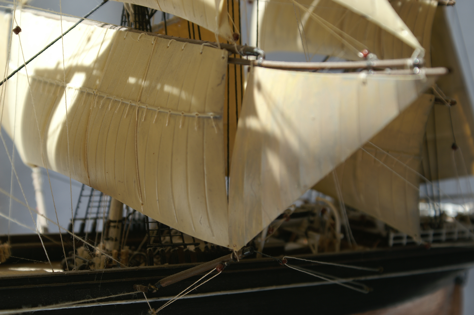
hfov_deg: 22.6
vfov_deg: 15.2
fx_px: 1184
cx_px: 237
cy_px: 158
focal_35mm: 90
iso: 100
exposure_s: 1/125
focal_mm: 60
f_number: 7.1
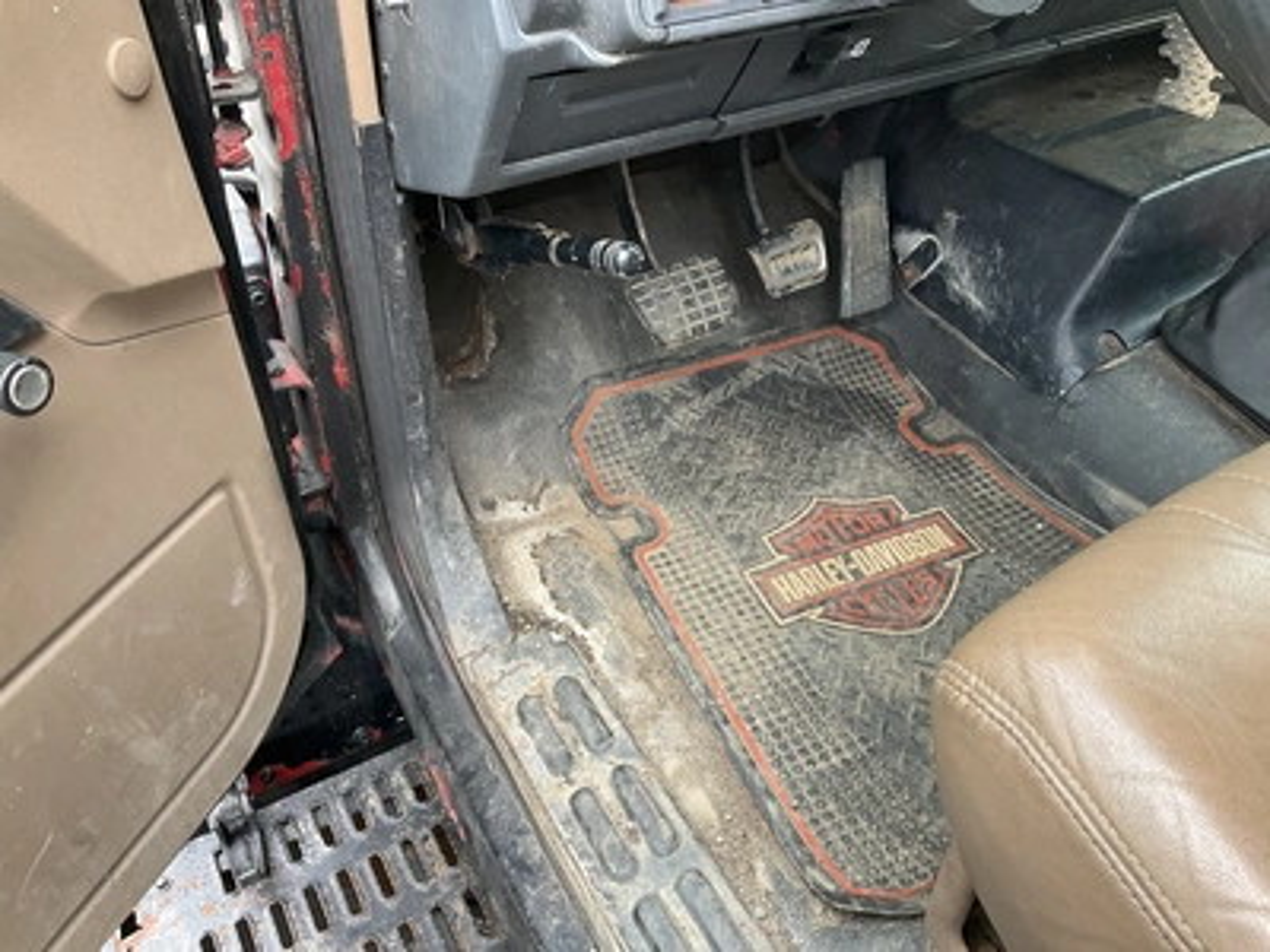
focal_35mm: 29
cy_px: 476
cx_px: 635
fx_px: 1064
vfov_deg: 48.2
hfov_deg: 61.7
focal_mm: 3
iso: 50
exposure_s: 1/122
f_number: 1.8
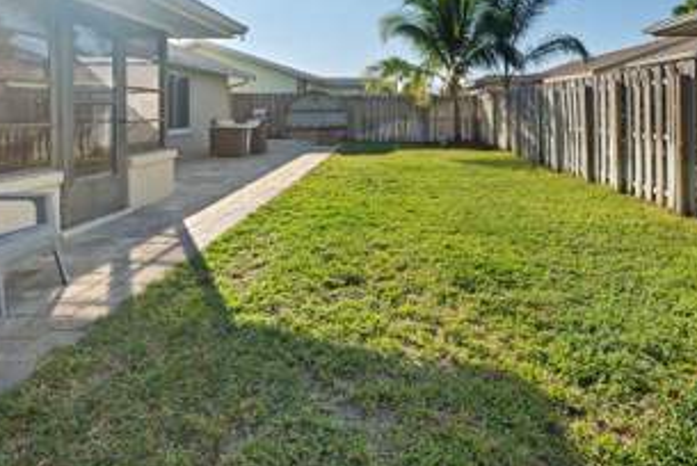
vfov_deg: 54.9
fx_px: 426
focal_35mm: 22
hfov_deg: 78.0
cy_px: 123
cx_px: 402
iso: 250
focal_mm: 14
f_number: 7.1
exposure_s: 1/80
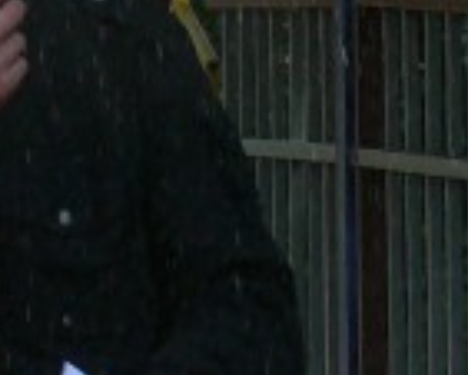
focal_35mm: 750
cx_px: -445
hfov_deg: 2.6
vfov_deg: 2.1
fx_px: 10395
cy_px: 196
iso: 100
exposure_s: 1/200
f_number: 5.6
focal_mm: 23
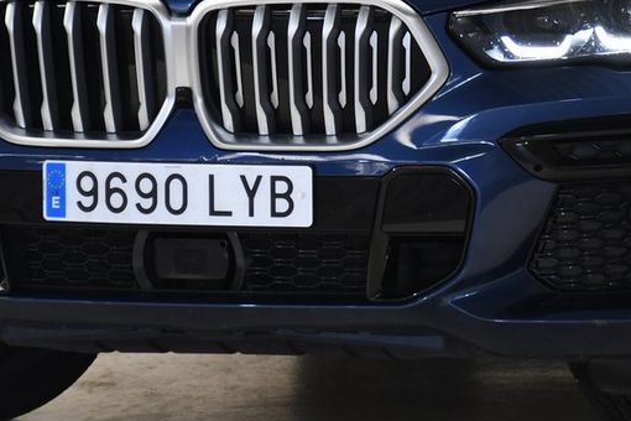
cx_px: 454
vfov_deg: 4.6
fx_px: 5240
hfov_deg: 6.9
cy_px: 21
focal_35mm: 299
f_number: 5.3
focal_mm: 85
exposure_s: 1/40
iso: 640
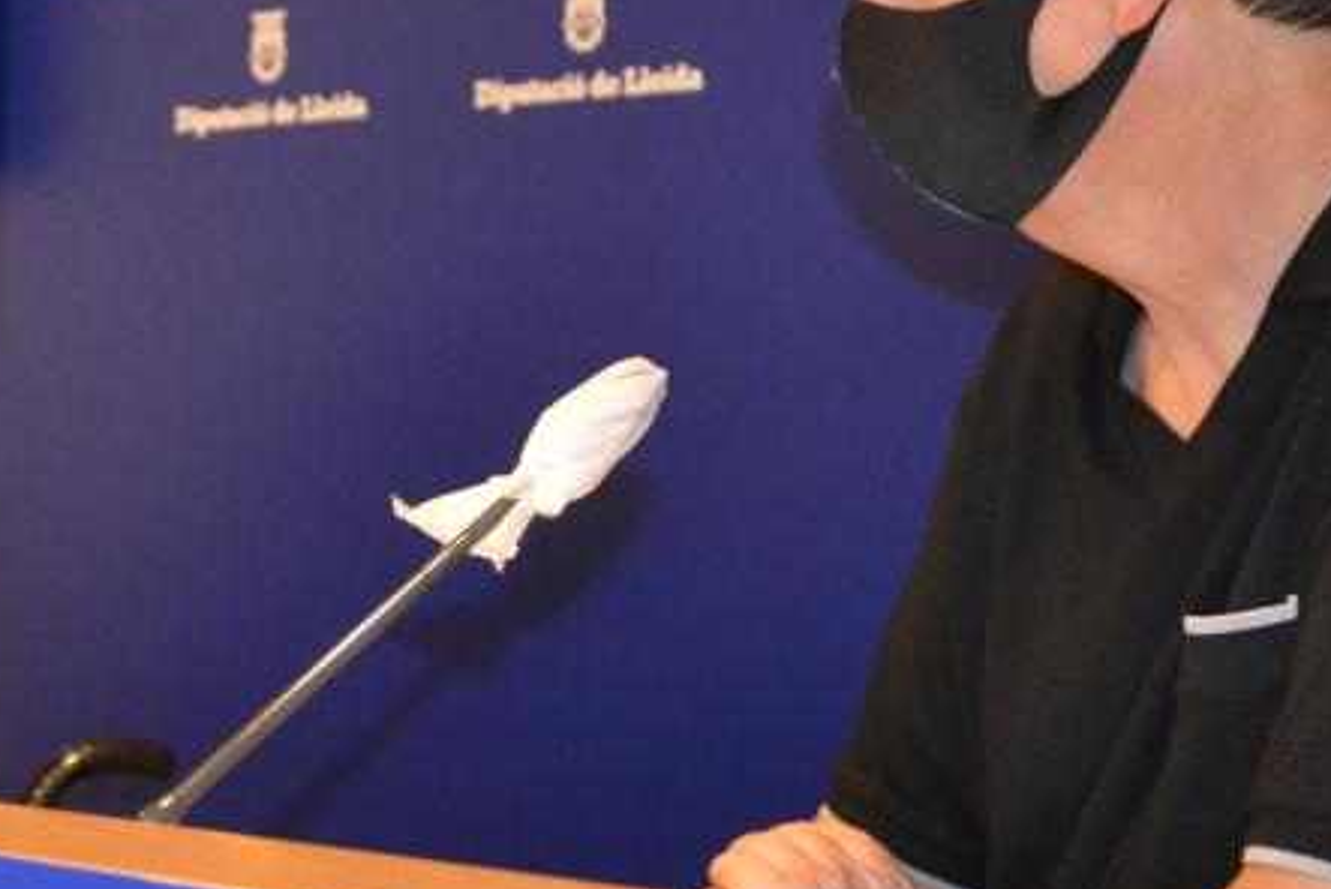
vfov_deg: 13.1
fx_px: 3847
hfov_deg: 19.1
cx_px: 0
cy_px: 227
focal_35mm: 104
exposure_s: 1/60
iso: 3200
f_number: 4.2
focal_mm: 30
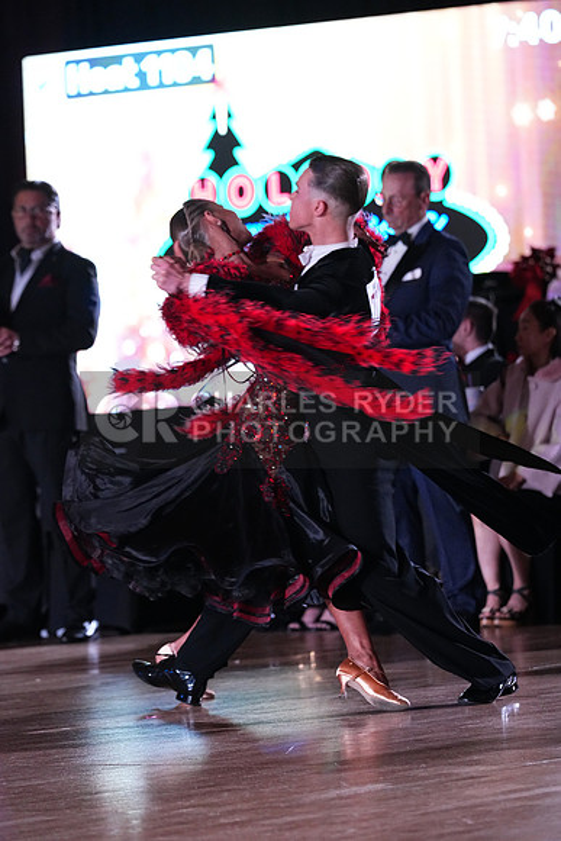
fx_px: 4672
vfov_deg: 10.3
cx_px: 280
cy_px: 420
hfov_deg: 6.9
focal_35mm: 200
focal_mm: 200
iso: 8000
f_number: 5
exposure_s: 1/400
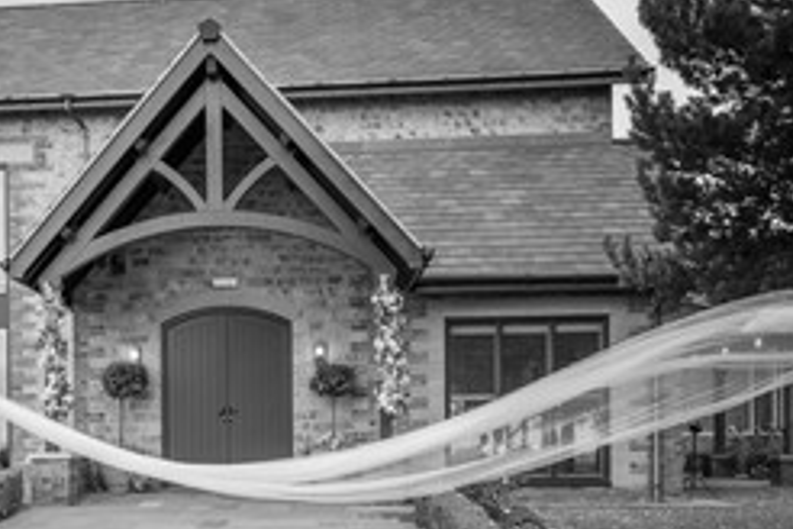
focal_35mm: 50
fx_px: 1101
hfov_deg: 38.5
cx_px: 190
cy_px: 463
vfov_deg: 26.2
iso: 560
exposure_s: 1/500
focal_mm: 24
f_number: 4
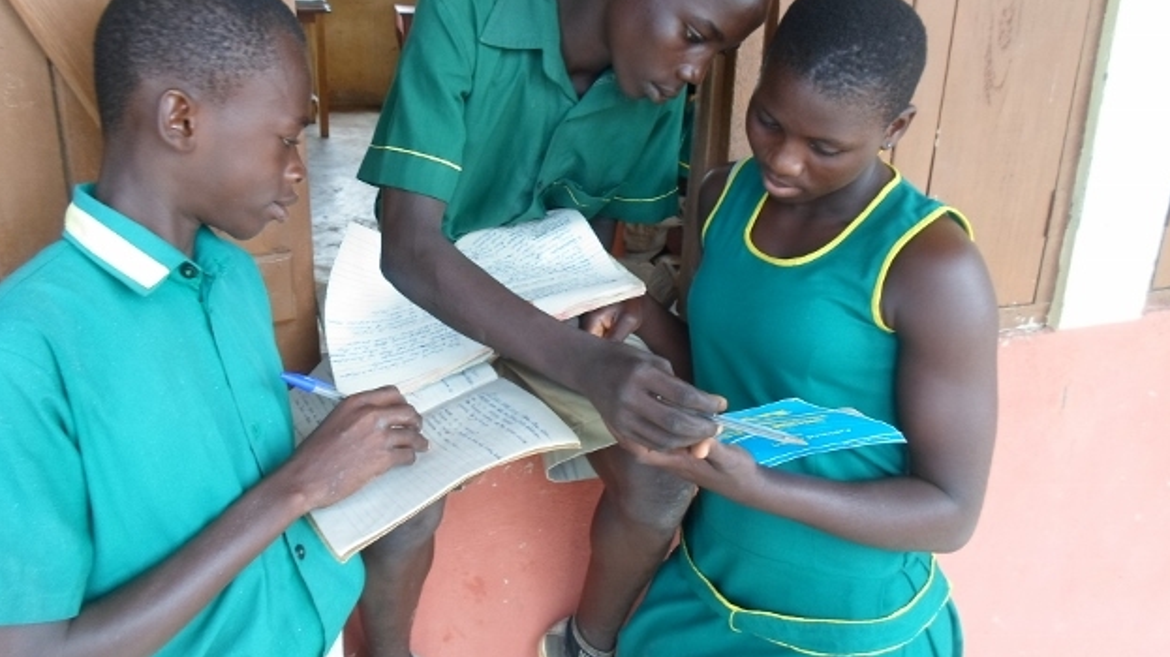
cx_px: 575
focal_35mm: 28
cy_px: 229
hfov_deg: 67.9
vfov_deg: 41.0
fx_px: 868
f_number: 2.5
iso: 80
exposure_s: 1/45
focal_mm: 4.5
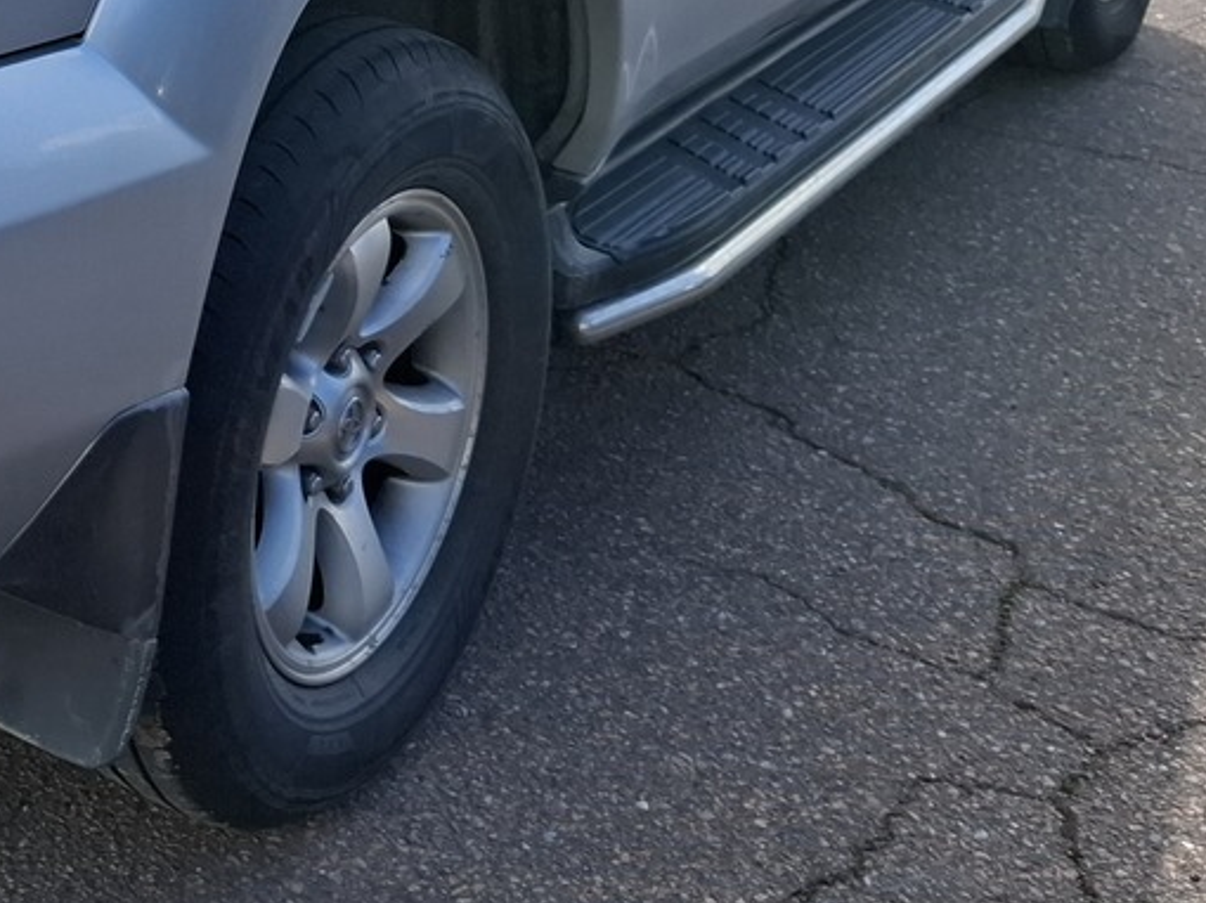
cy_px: -260
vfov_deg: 20.6
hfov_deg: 26.9
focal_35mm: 65
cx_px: -184
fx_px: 2263
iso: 50
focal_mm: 5.54
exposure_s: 1/1449
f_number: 1.8
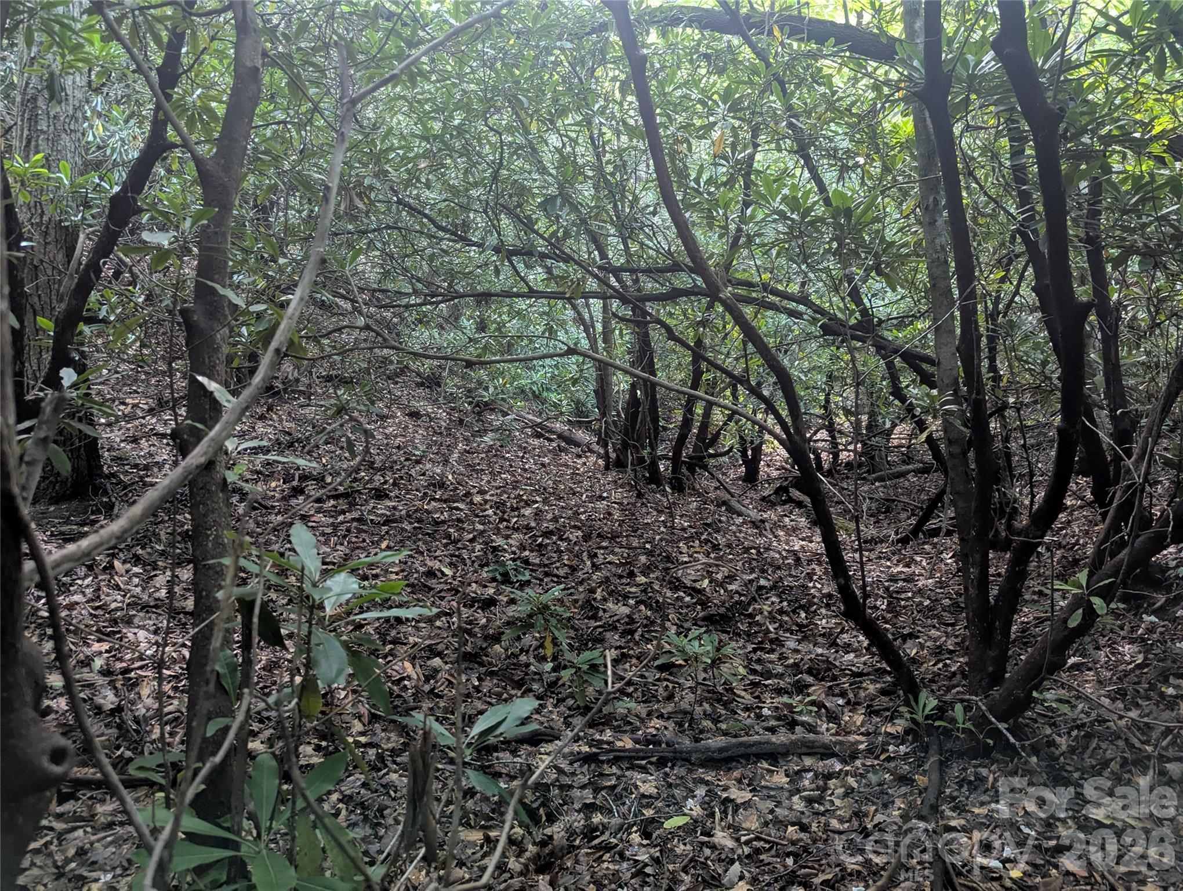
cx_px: 592
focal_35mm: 24
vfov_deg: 56.9
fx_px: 821
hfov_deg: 71.5
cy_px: 446
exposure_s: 1/59.3
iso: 1259
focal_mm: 6.81
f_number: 1.85
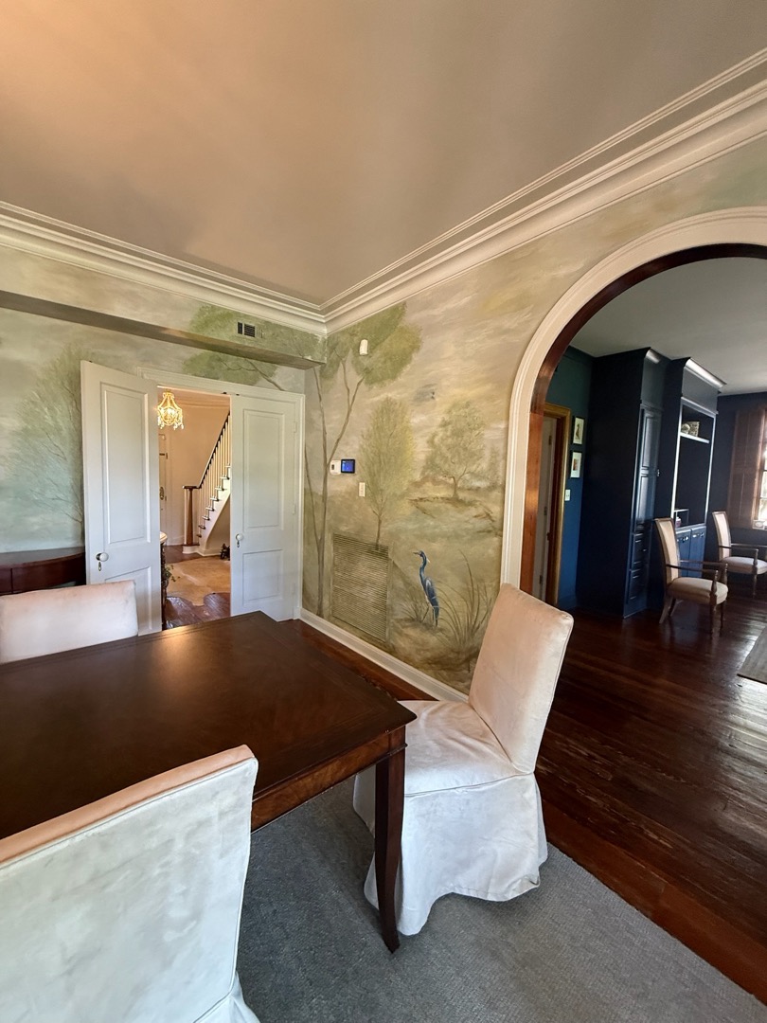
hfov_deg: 85.7
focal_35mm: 14
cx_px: 384
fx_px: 414
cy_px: 512
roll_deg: -1.8
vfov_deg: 102.1
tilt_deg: -5.4
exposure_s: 1/60
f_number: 2.2
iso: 400
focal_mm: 2.22
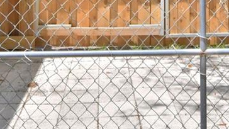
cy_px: -69
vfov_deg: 15.9
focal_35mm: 69
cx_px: 133
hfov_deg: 30.5
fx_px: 419
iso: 100
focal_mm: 10
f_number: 4.5
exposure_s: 1/800
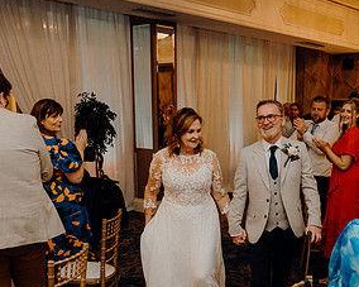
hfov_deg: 39.9
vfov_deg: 32.0
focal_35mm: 46
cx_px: 235
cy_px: 221
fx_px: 489
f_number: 3.5
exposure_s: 1/200
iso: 2500
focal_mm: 24
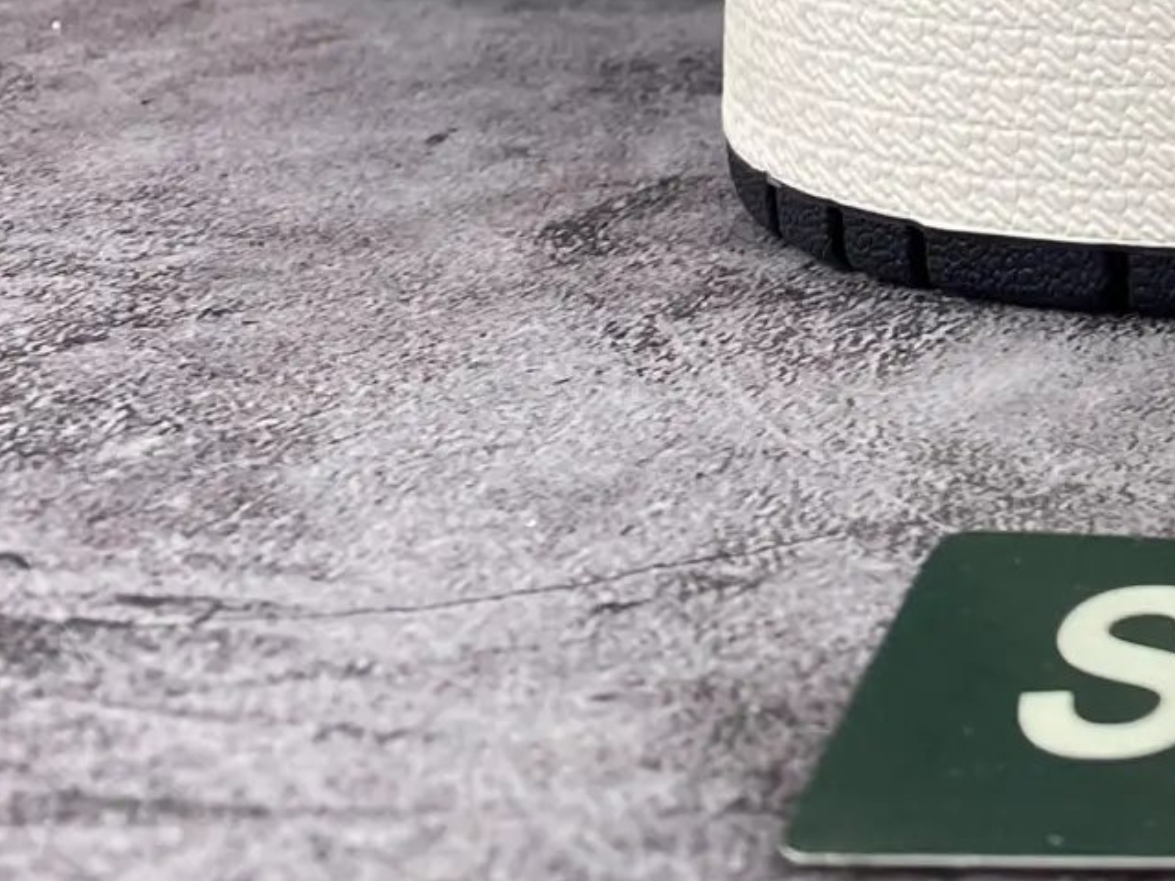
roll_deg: -1.0
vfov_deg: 12.7
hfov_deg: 16.2
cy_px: -806
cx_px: 2064
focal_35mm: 104
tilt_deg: -1.7
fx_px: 3530
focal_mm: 4.25
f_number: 1.8
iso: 32
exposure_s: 1/115
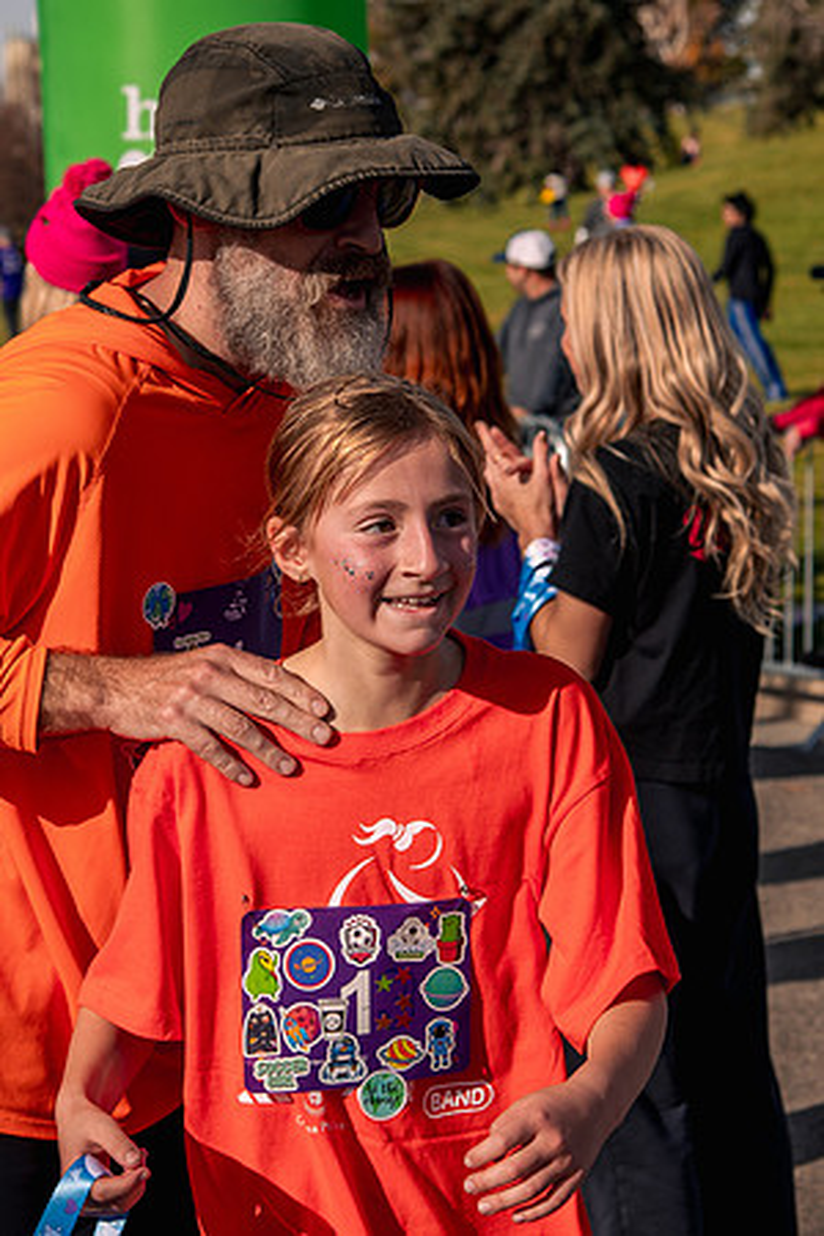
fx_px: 4100
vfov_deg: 17.1
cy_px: 485
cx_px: 352
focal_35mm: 119
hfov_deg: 11.5
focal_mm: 65
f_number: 5.6
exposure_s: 1/1000
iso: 200
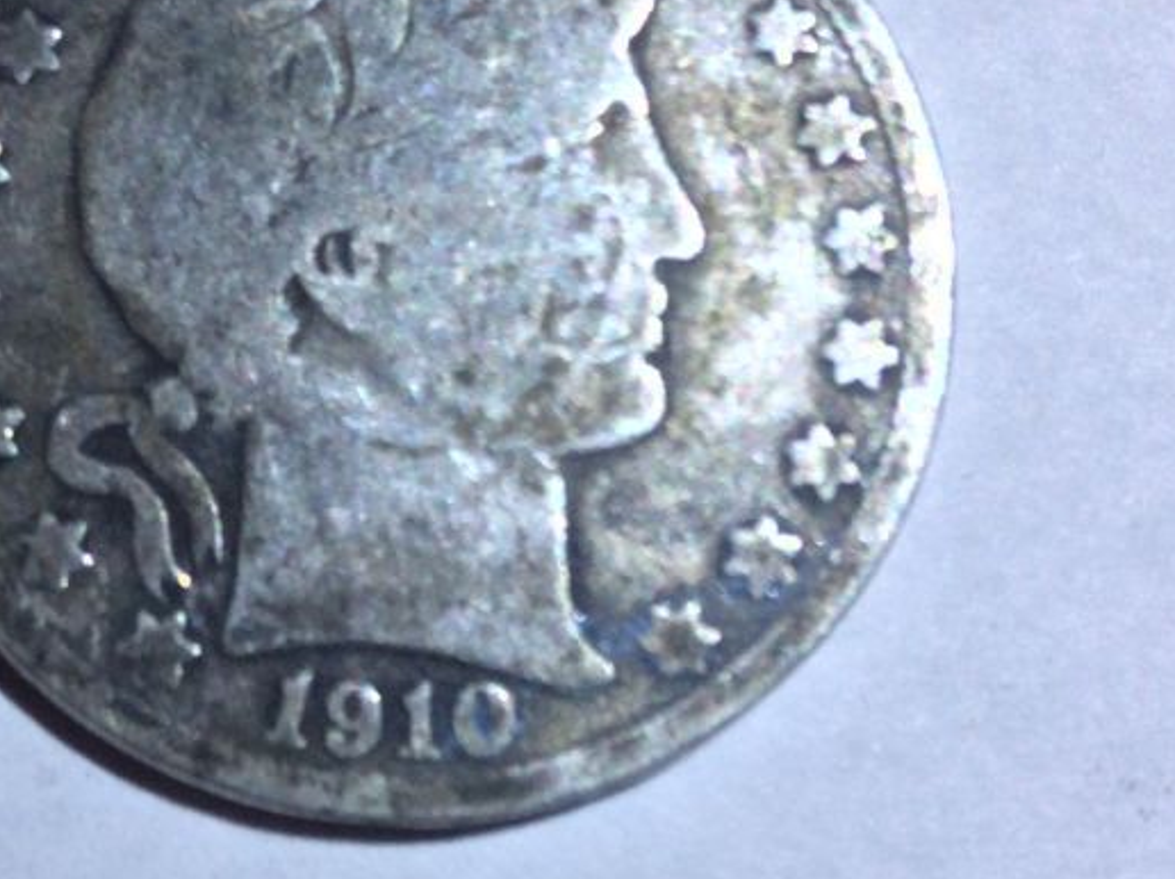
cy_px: 315
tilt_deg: -79.7
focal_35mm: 62
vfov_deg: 23.5
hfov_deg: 31.1
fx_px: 2103
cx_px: 478
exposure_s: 1/24
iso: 32
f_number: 2.4
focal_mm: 3.3
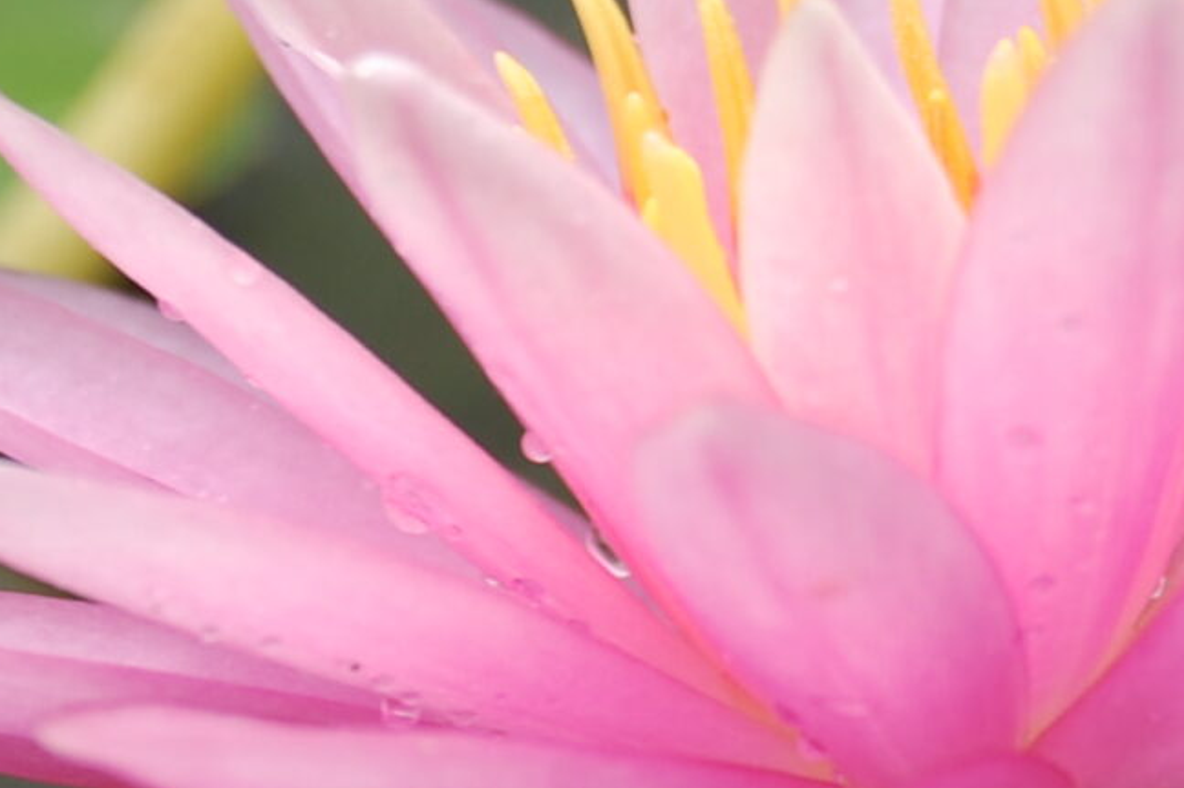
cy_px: 645
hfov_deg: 6.3
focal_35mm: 326
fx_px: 10713
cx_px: 672
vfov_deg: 4.2
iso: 200
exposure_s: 1/160
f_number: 6.3
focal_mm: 55
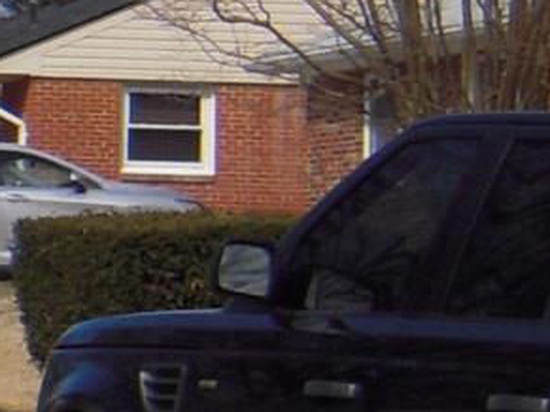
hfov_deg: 5.7
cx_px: -1338
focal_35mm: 317
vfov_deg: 4.7
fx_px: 5035
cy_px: 386
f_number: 6.7
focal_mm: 8.1
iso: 100
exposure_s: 1/400
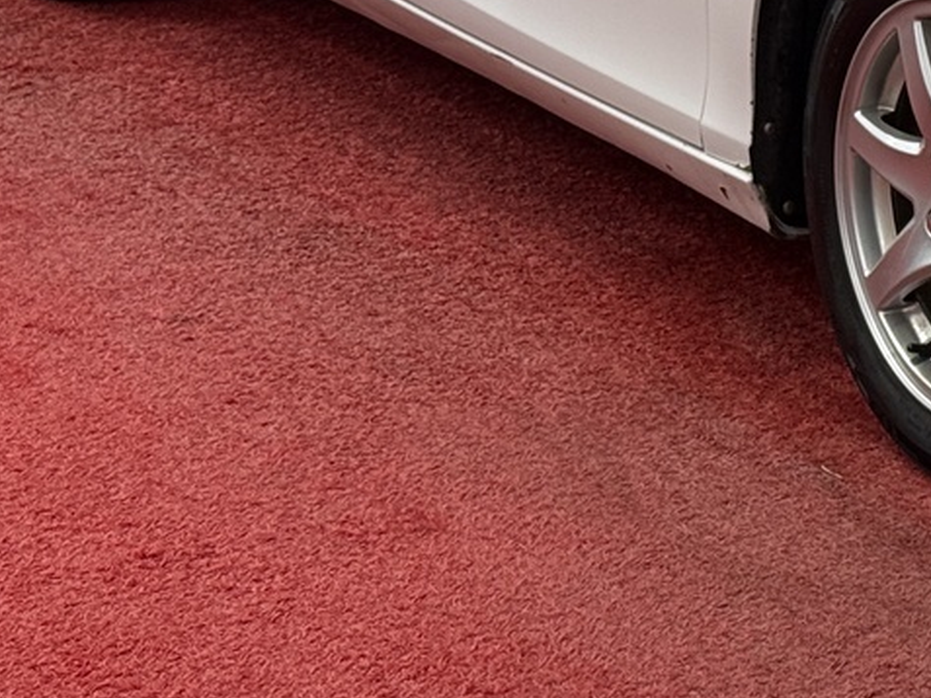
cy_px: -318
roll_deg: -0.7
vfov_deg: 9.9
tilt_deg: -8.1
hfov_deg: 13.1
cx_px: 1204
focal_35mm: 145
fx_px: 3901
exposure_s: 1/100
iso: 50
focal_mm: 6.76
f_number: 1.78
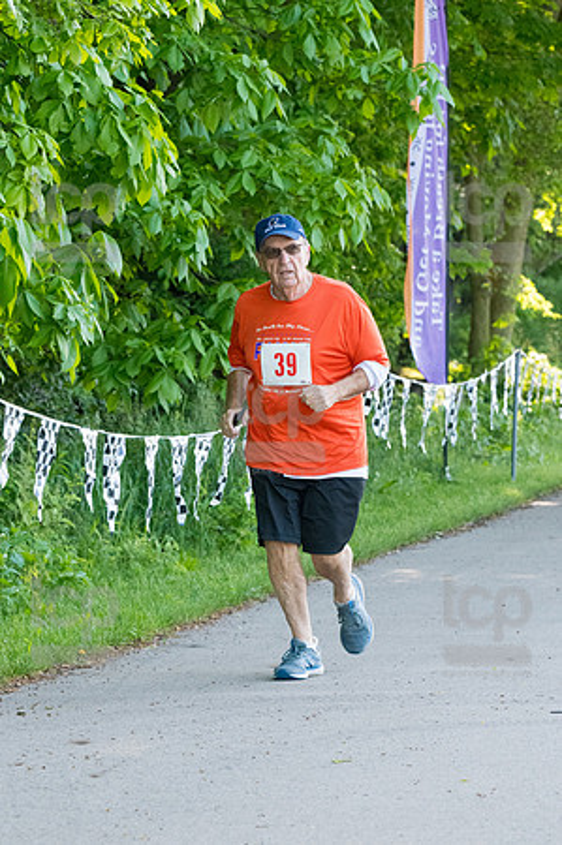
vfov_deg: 11.8
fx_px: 4084
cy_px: 422
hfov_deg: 7.9
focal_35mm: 174
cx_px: 281
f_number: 5.6
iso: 3200
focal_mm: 116
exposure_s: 1/1250
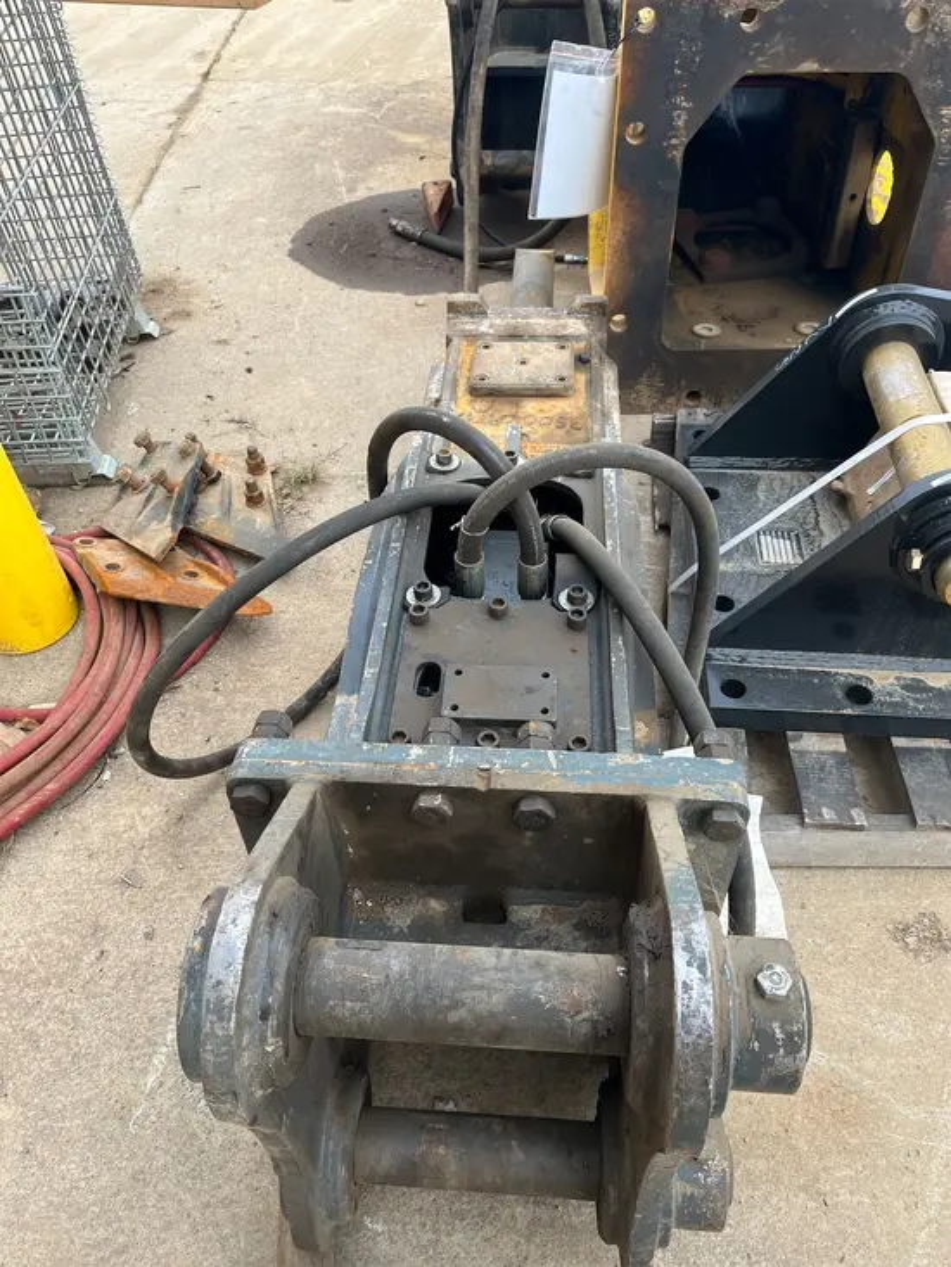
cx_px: 476
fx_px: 952
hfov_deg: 53.1
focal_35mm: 26
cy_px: 634
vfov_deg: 67.3
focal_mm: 5.1
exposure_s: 1/324
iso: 50
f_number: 1.6
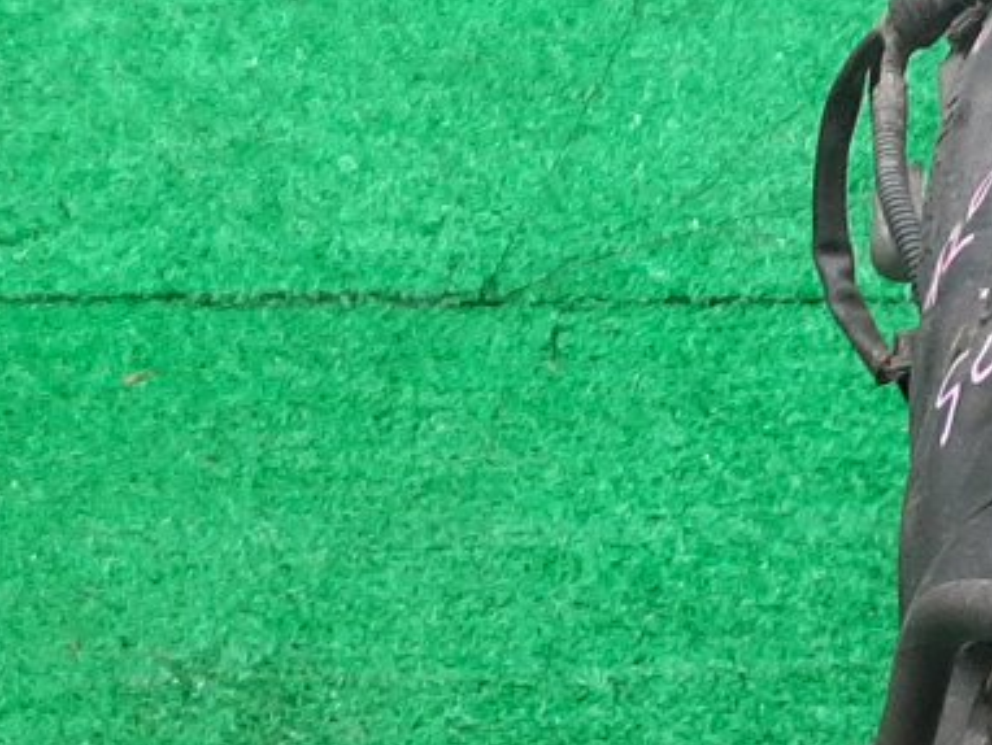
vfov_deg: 13.7
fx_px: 2810
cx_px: 1587
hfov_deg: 17.5
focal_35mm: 98
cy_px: 1295
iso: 212
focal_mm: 3.93
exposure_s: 1/50
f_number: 1.7
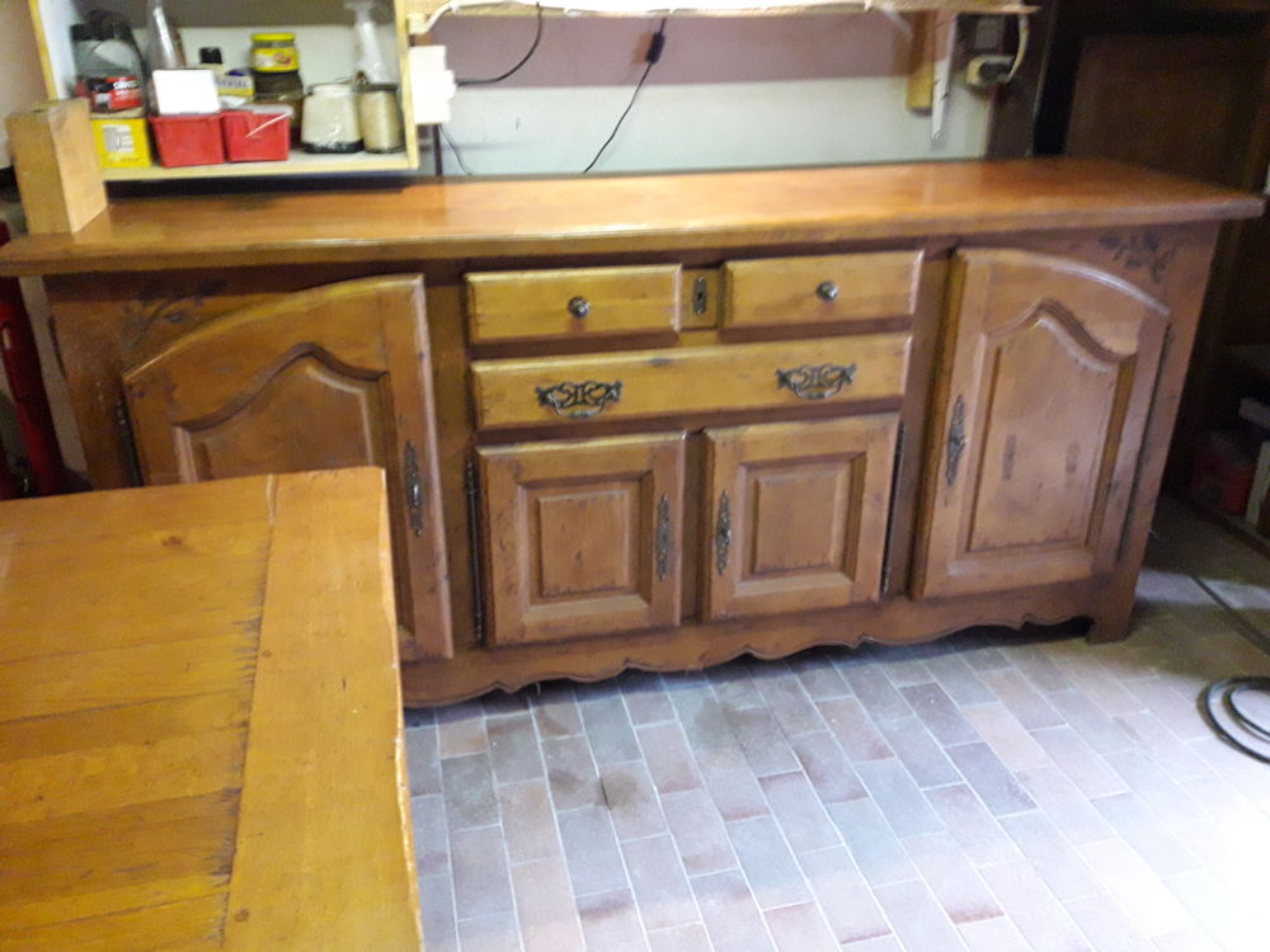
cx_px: 635
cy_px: 476
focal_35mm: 28
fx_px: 1027
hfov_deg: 63.4
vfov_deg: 49.7
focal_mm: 3.7
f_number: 1.9
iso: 320
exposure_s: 1/17
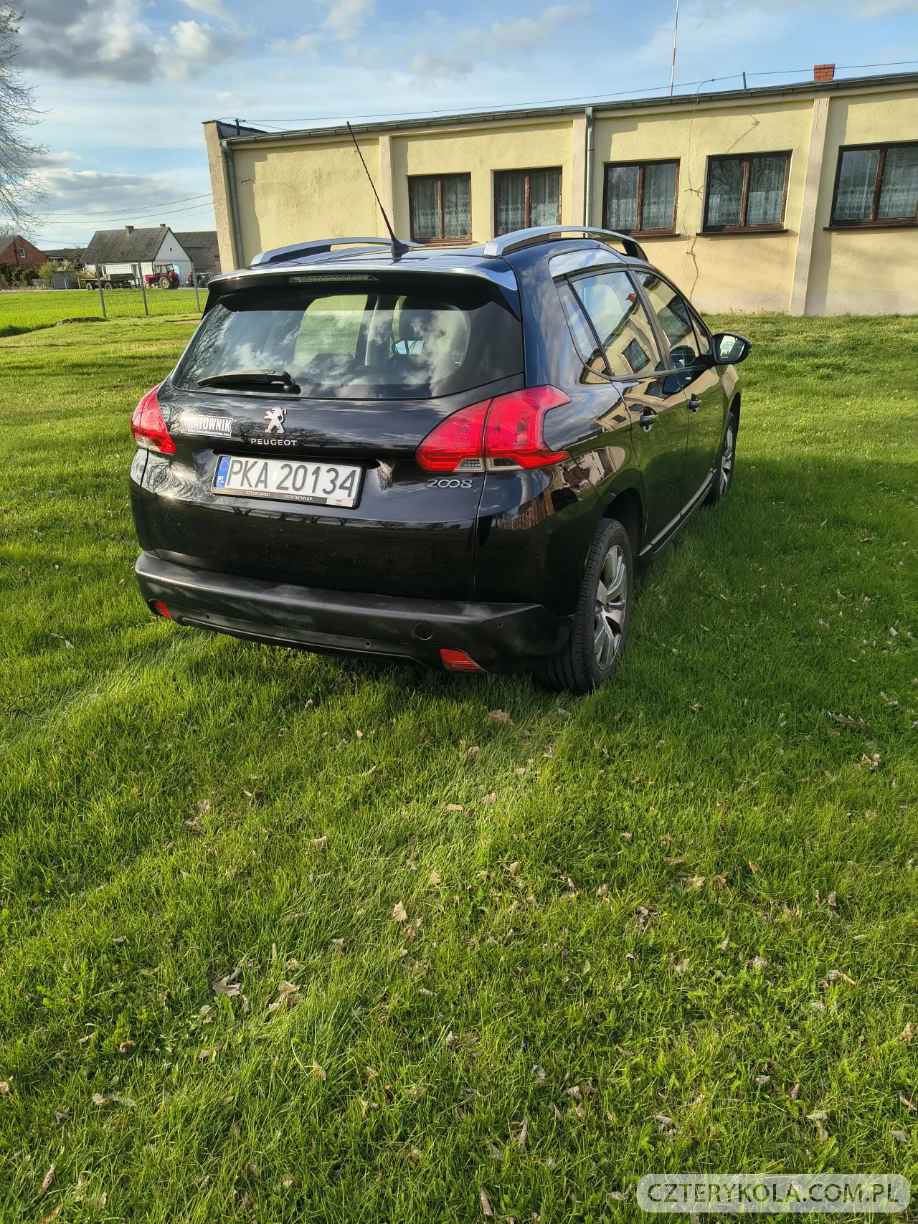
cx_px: 459
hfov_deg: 56.8
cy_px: 612
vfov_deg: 71.6
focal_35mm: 24
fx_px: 849
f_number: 1.8
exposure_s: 1/1099
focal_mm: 5.56
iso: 100
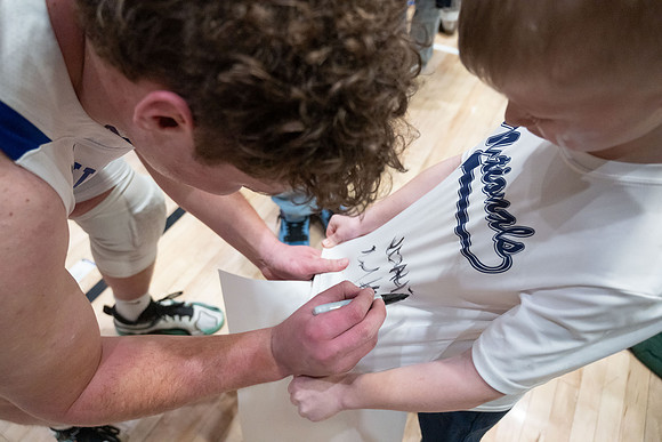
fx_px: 441
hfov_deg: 73.7
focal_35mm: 24
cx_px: 331
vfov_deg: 53.2
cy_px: 221
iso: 4000
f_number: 4
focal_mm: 24
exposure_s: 1/250
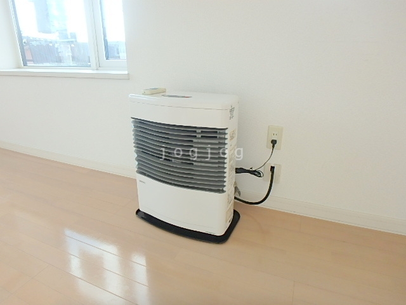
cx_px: 203
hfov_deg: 79.0
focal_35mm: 21
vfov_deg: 63.4
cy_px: 152
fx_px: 246
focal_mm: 3.7
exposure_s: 1/125
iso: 125
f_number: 3.5
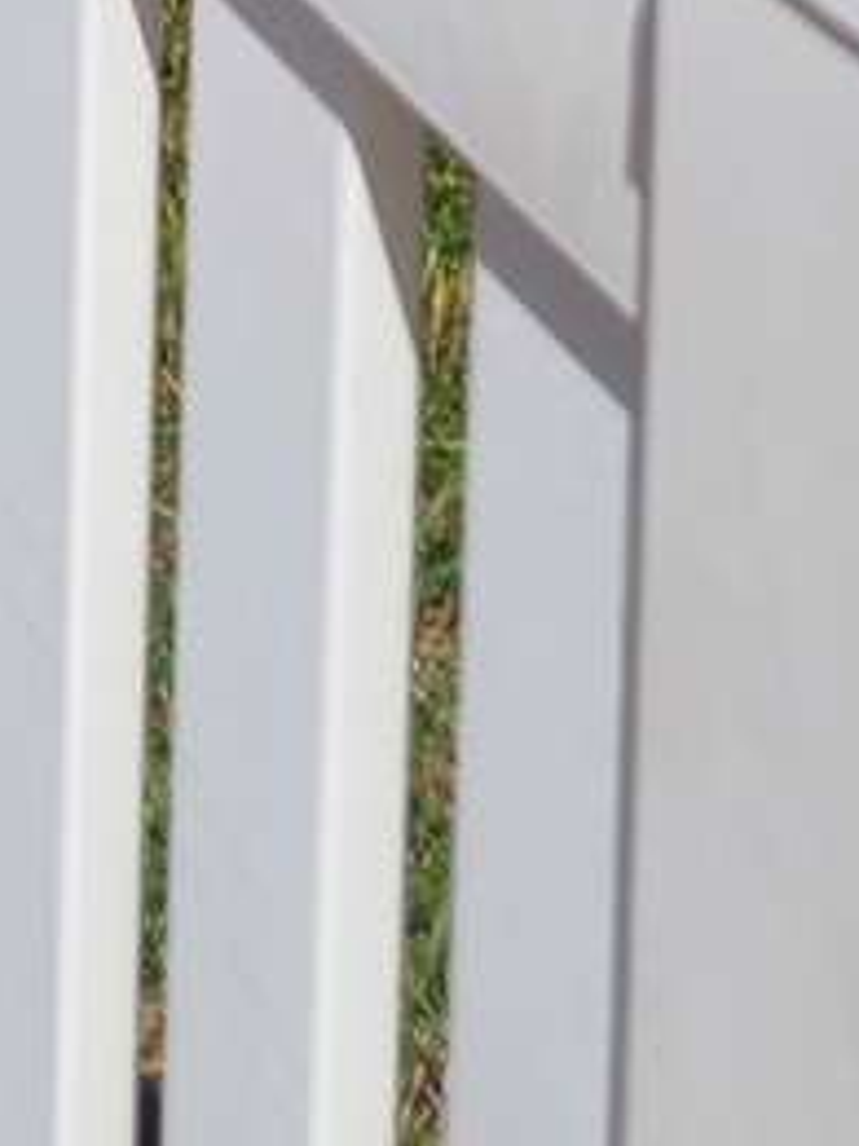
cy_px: -1953
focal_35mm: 136
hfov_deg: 10.9
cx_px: 414
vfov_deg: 11.1
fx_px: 4500
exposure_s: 1/2715
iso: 20
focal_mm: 5.4
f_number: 1.8
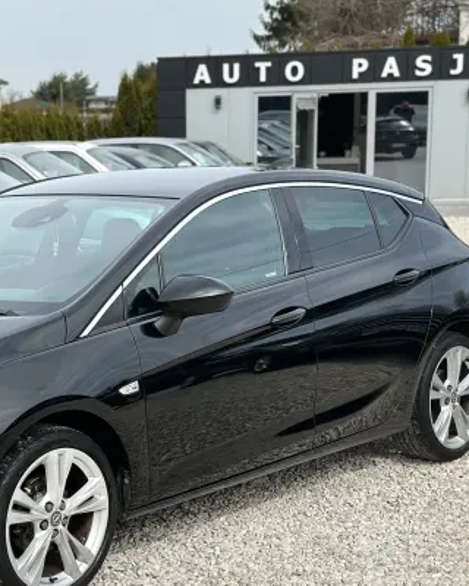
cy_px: 341
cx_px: 84
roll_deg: -0.1
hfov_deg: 20.2
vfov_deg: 25.4
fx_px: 1301
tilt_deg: -10.1
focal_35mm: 75
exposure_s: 1/3472
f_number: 1.78
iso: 100
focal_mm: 6.86
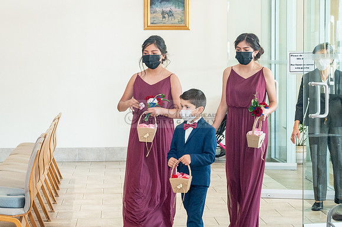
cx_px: 114
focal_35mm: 89
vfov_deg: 15.3
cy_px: 107
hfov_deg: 22.7
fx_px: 847
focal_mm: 49
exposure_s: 1/200
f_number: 4
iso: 2000
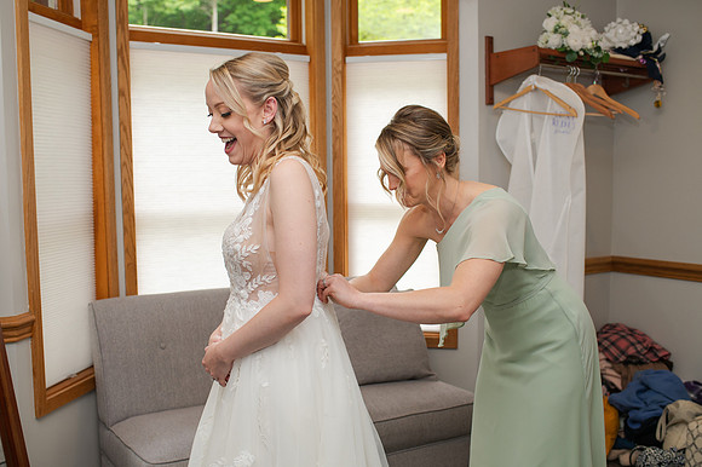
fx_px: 746
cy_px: 256
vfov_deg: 34.7
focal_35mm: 38
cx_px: 329
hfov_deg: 50.3
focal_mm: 35
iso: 450
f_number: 3.5
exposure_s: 1/200
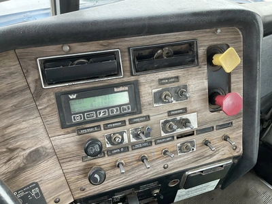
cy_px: 102
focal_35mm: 29
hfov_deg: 61.7
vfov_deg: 48.2
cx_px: 136
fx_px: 228
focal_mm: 3
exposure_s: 1/79
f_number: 1.8
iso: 64
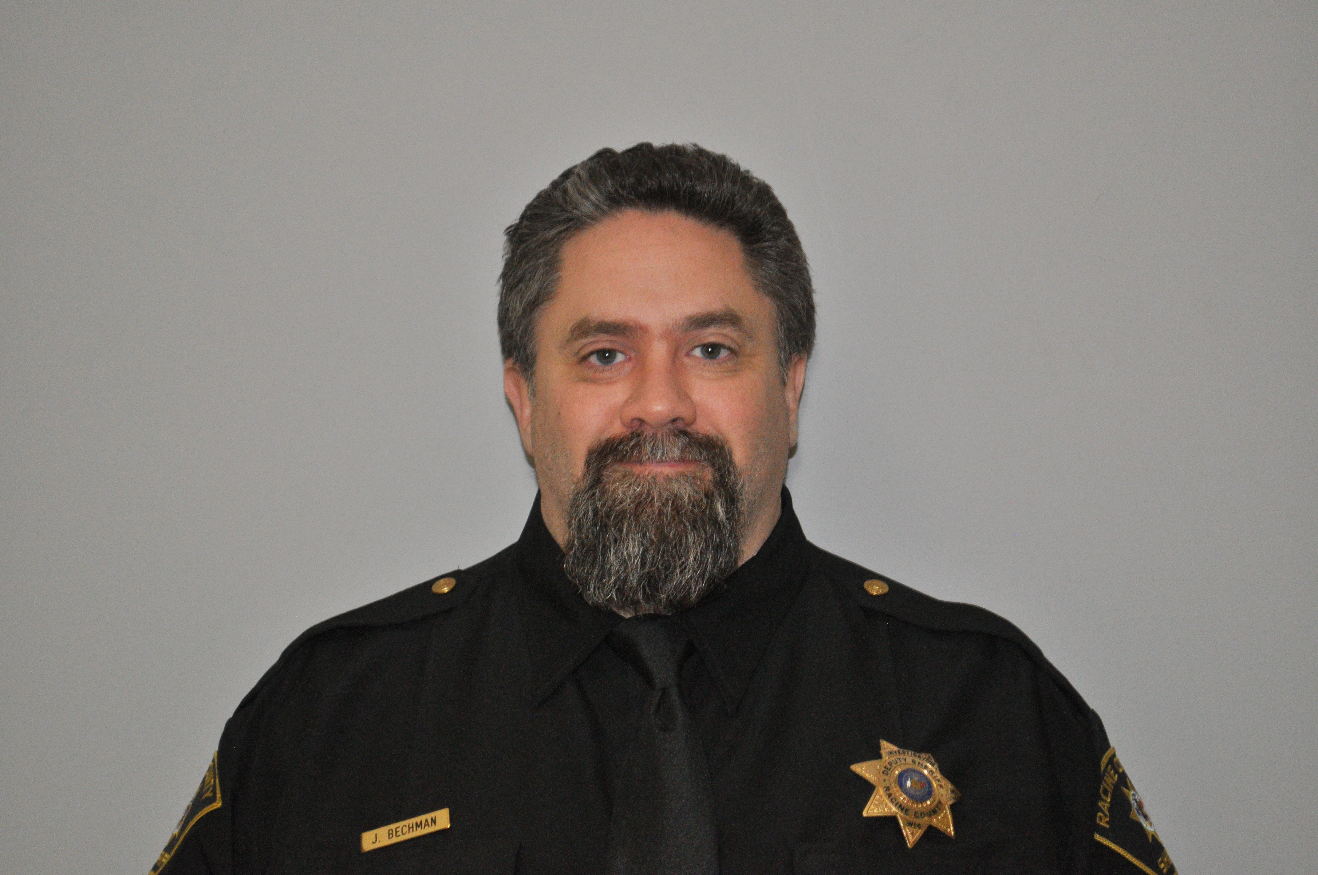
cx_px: 659
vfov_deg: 16.5
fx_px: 3017
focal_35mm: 82
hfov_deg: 24.6
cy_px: 438
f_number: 5.6
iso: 1600
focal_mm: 55
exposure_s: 1/60
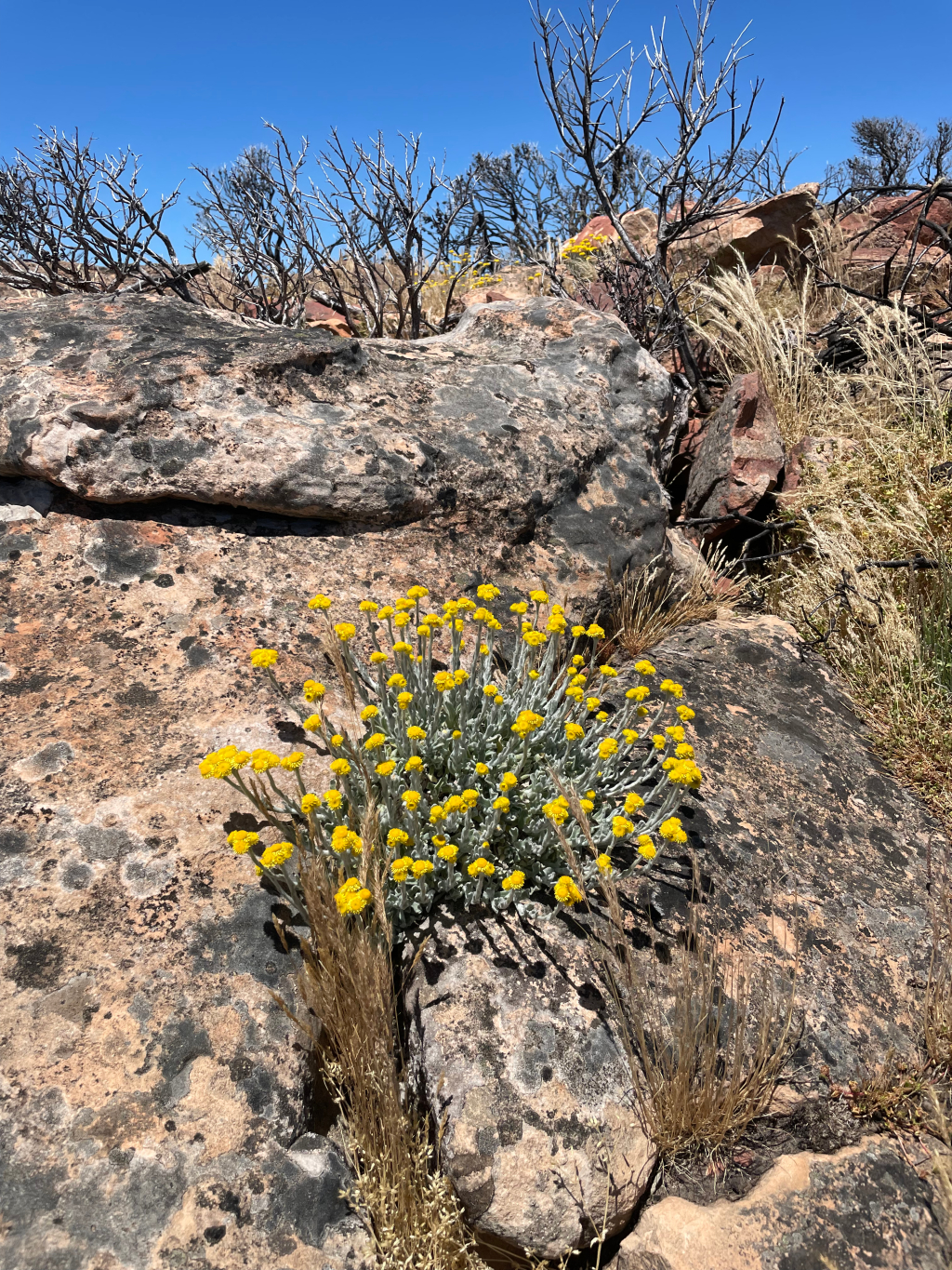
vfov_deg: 67.3
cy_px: 635
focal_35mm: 26
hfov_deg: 53.1
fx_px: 953
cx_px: 476
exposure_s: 1/4651
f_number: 1.6
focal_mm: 4.2
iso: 32
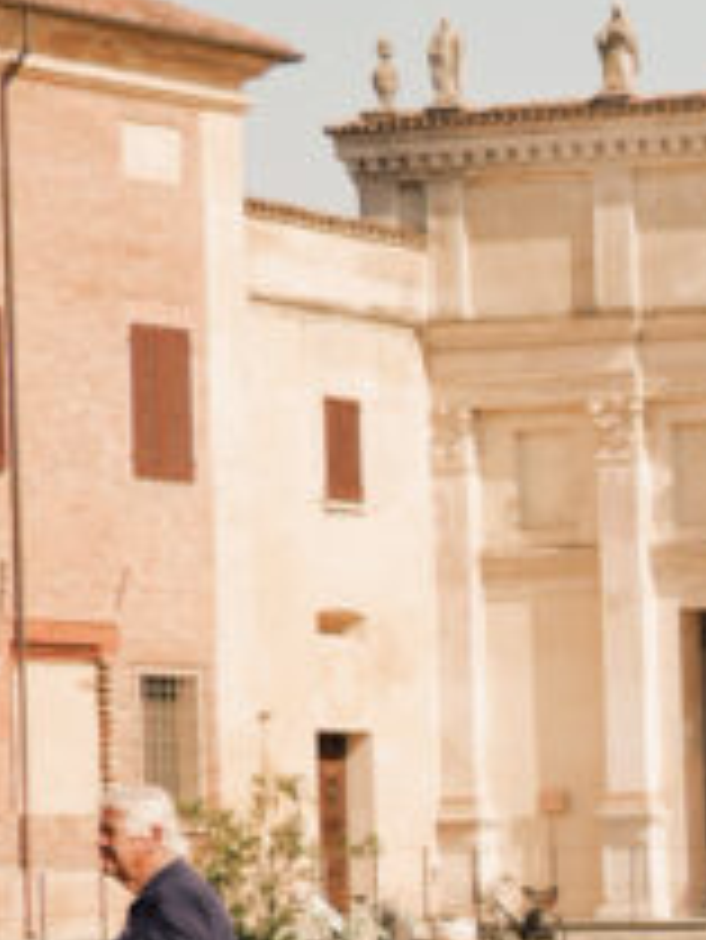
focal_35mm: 161
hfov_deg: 8.1
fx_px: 4374
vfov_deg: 12.0
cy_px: 1115
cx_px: 1972
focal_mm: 25
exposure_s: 1/500
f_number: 4
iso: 100
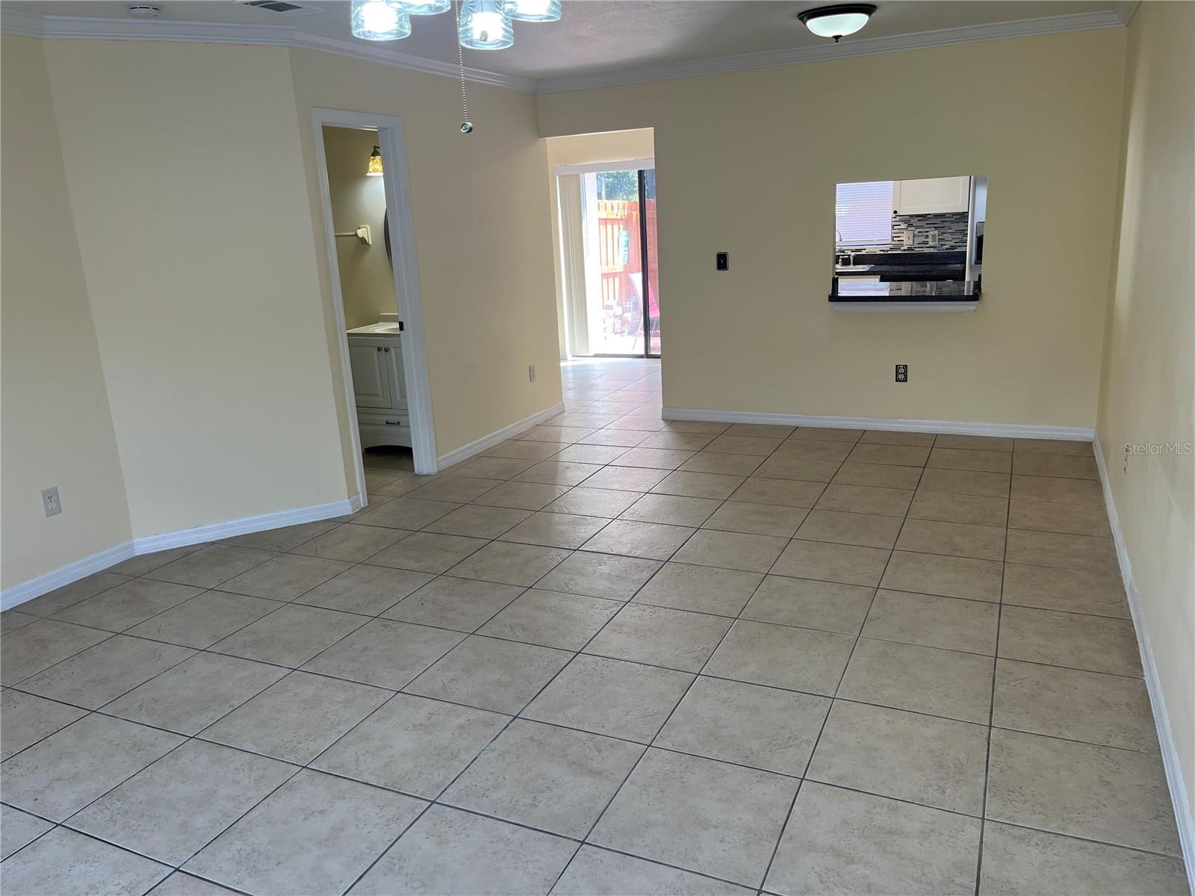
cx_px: 598
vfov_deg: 53.1
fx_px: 898
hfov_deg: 67.3
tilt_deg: -13.7
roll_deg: +3.4
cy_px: 448
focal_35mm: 26
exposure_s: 1/147
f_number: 1.6
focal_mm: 5.1
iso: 64
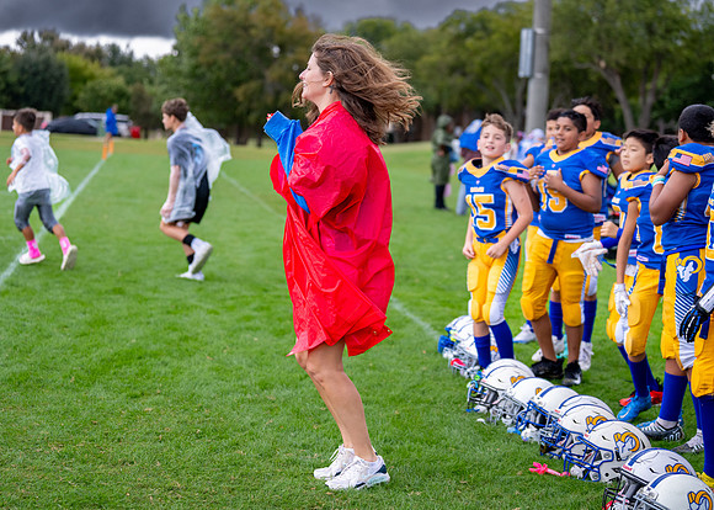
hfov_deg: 25.0
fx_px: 1609
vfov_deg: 18.0
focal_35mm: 79
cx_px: 347
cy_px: 237
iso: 500
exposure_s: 1/1250
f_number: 2.8
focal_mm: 70
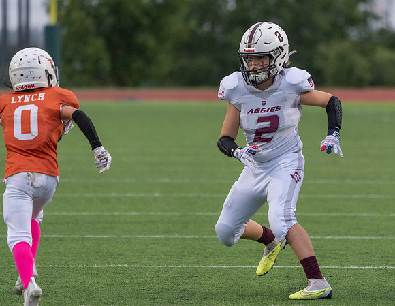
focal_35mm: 412
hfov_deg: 4.8
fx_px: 4751
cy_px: 133
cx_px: 261
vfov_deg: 3.7
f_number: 5.6
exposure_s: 1/1000
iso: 3200
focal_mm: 327
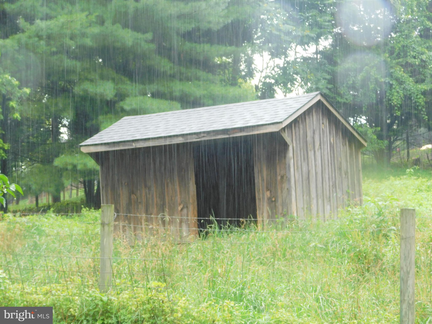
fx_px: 998
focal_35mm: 80
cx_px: 216
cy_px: 162
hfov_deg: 24.4
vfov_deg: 18.4
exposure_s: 1/40
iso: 125
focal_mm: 14.2
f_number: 4.4
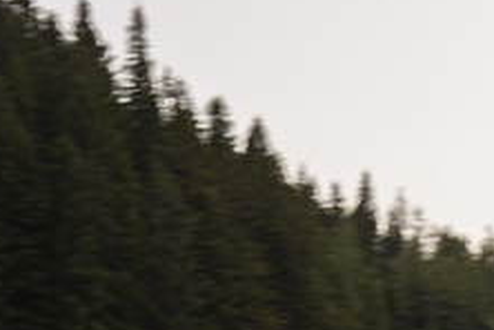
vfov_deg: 6.5
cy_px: 693
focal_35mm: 203
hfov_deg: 9.7
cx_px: 830
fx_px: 2785
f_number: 5.6
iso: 500
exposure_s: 1/20
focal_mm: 45
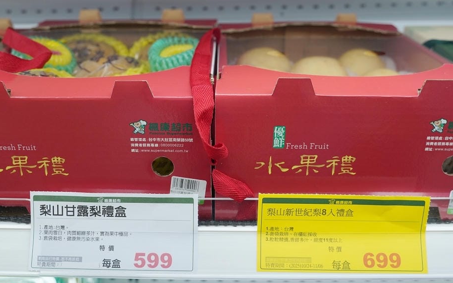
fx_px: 481
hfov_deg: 50.4
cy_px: 103
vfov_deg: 32.6
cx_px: 226
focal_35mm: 39
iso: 640
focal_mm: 29
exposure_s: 1/160
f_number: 4
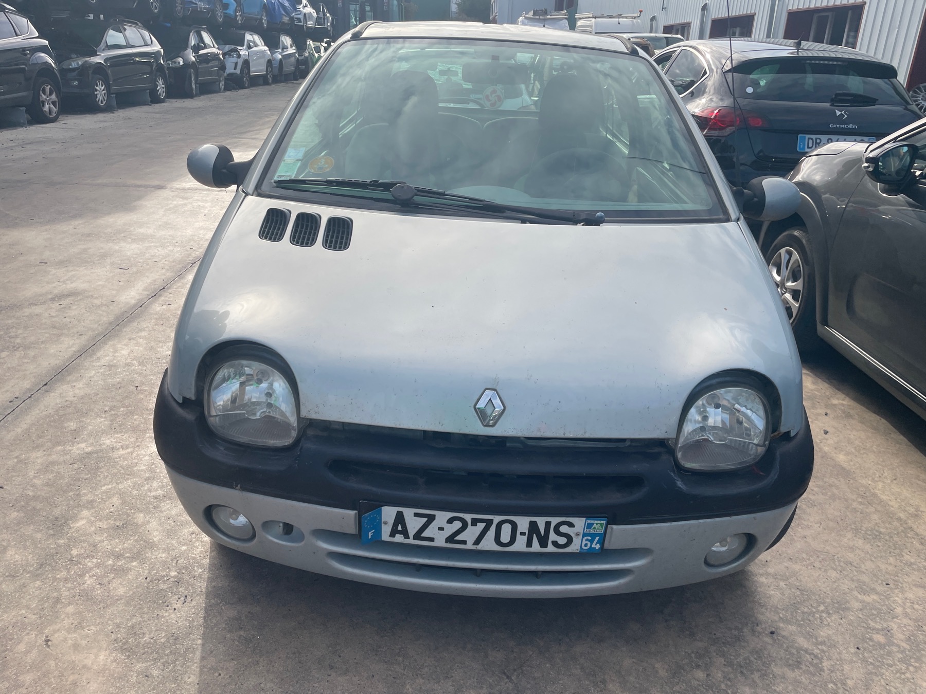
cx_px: 463
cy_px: 347
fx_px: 696
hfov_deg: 67.3
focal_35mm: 26
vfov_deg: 53.1
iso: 32
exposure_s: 1/1795
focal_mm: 4.2
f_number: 1.6
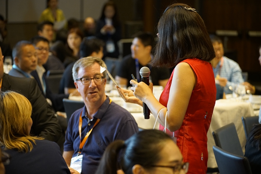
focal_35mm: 120
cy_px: 87
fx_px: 870
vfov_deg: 11.4
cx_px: 130
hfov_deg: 17.1
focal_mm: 120
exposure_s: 1/200
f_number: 4.5
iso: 3200
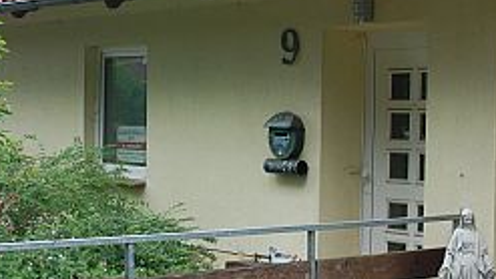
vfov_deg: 14.4
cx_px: 223
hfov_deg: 25.3
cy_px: 144
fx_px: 1105
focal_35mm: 84
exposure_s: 1/125
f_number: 5.6
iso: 200
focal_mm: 22
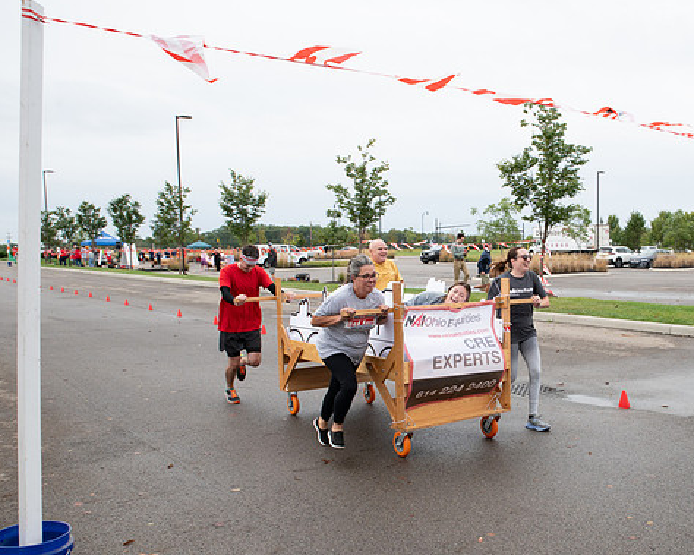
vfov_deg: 43.1
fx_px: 698
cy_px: 341
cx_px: 471
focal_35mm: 34
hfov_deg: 51.7
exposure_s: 1/320
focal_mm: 24
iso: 640
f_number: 7.1
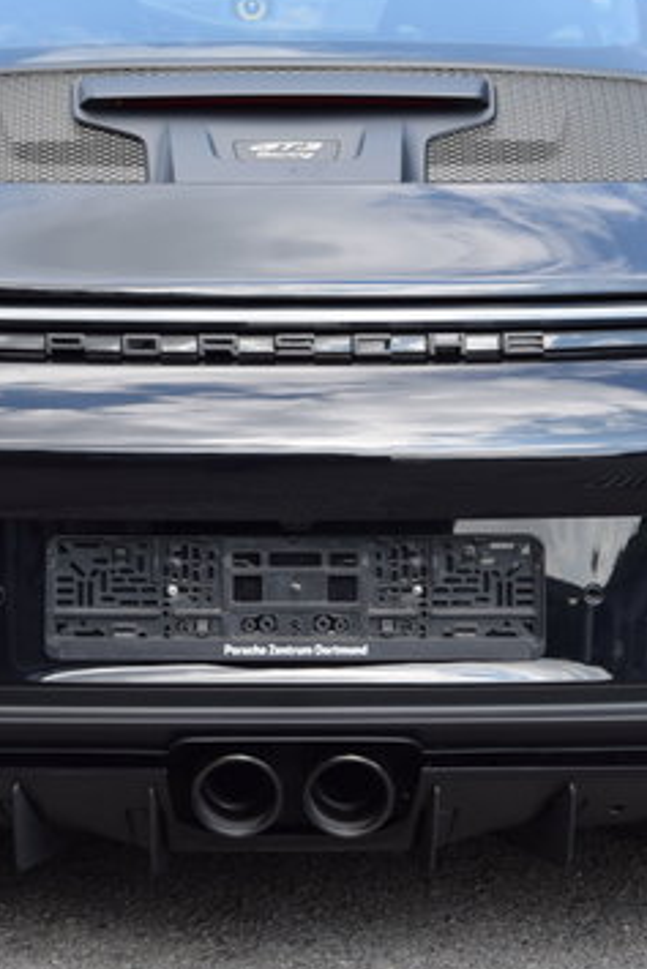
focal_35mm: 146
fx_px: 3934
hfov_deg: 9.4
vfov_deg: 14.0
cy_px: 332
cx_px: 255
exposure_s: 1/250
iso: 400
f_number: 8
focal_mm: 45
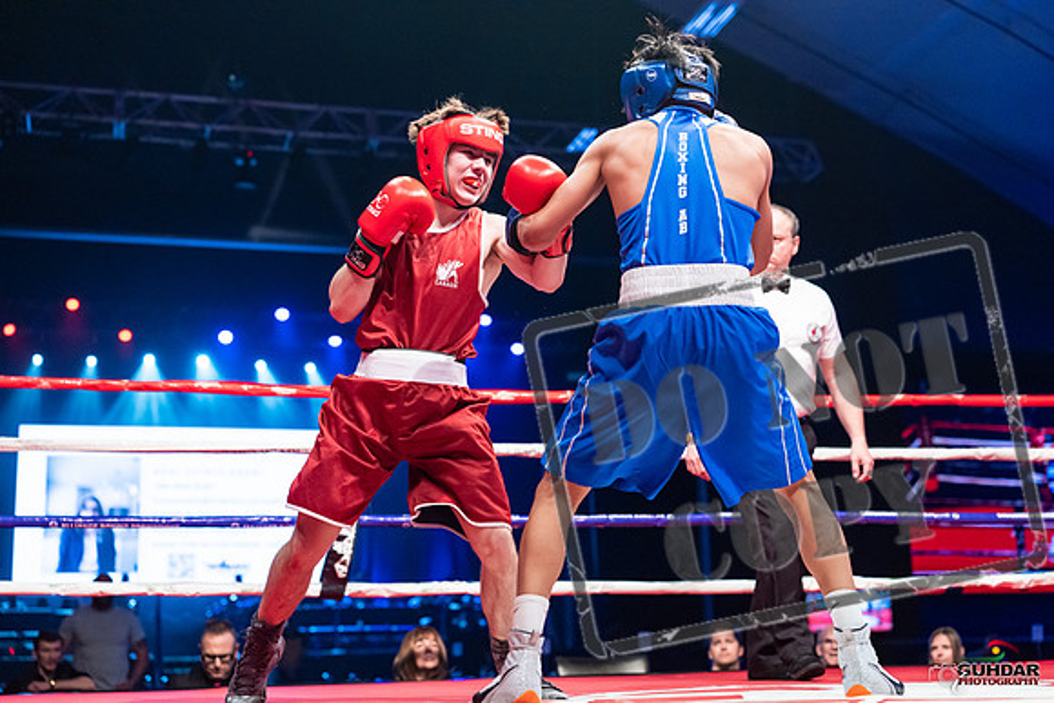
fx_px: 1464
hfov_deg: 39.6
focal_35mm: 50
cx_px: 527
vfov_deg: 27.0
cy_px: 352
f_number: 2.5
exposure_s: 1/1000
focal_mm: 50
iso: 3200
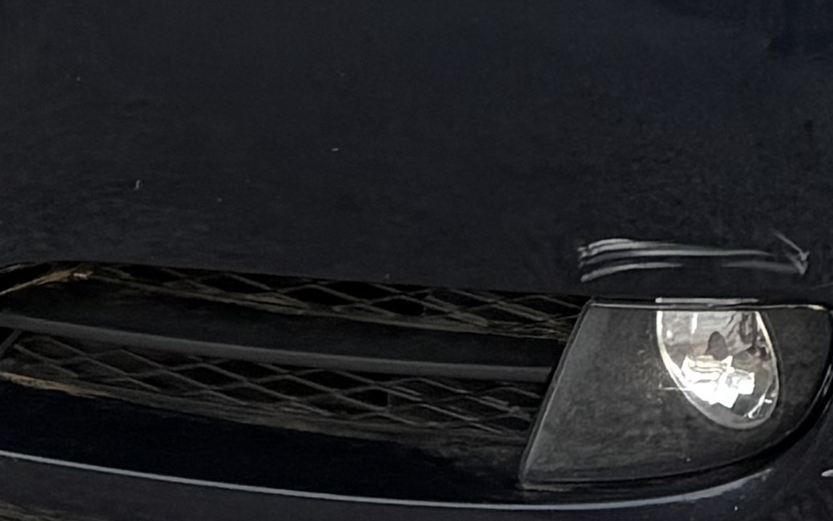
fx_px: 4313
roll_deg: -2.6
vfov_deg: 6.7
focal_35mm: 190
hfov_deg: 10.4
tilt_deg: -10.5
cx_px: 1505
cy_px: -579
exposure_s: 1/60
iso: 200
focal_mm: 5.96
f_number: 1.6
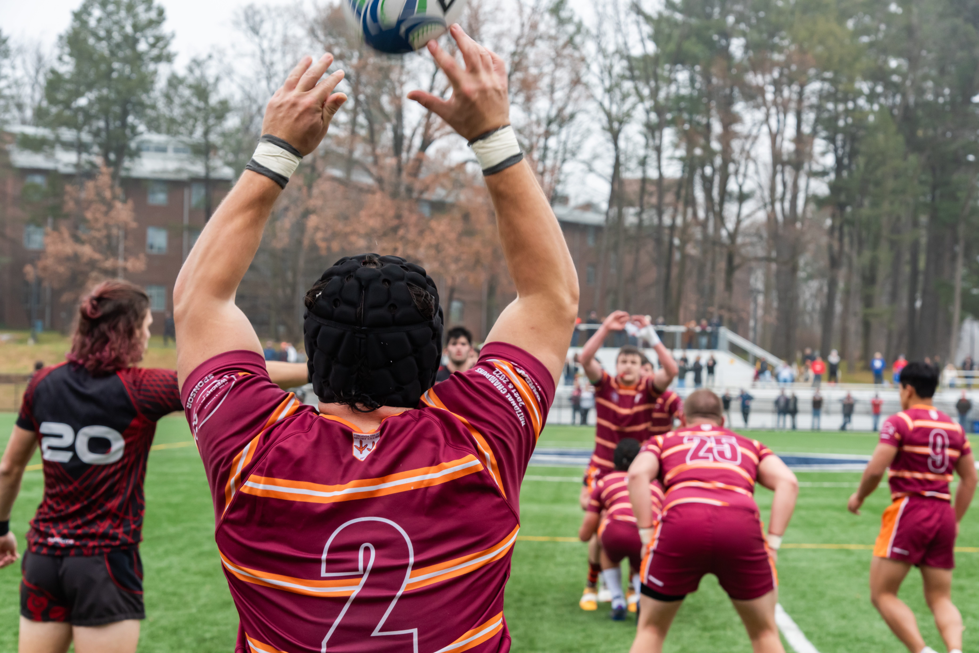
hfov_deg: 30.9
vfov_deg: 20.9
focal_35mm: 65
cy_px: 326
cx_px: 490
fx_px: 1768
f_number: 8
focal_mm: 65
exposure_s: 1/400
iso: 800
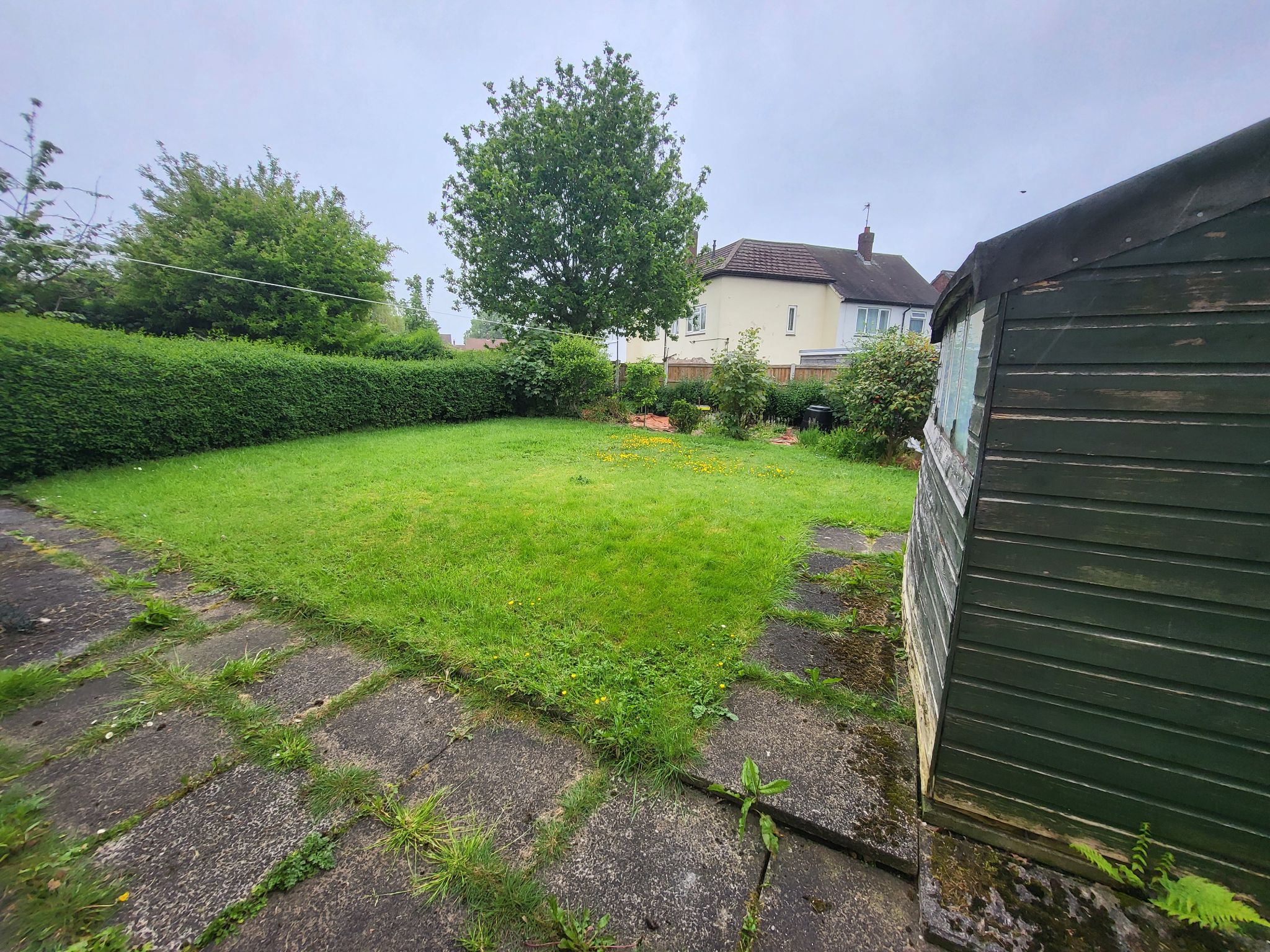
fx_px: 477
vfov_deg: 89.9
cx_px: 635
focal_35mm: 13
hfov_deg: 106.2
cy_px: 476
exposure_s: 1/341
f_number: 2.2
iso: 32
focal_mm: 1.74
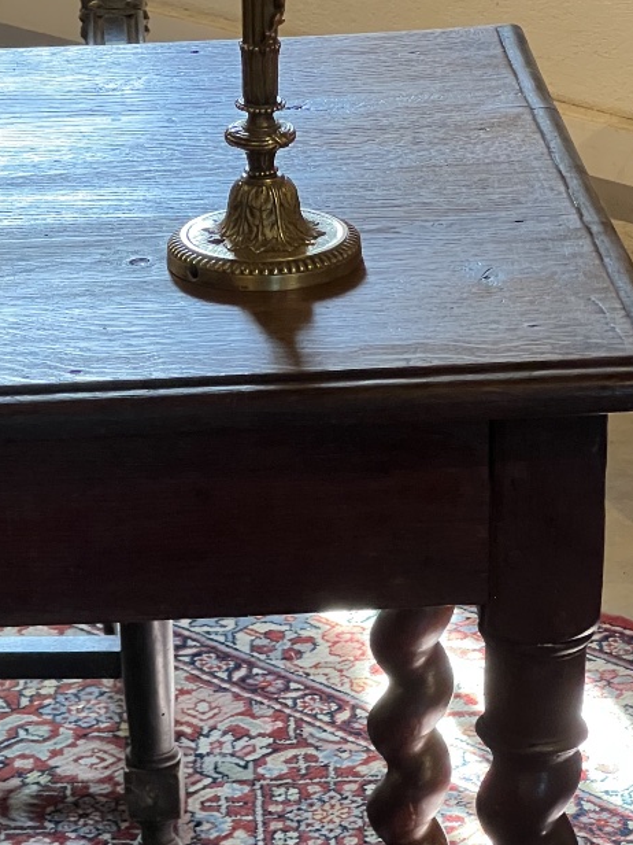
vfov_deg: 13.2
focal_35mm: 150
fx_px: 3657
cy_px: 527
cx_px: 63
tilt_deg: -24.6
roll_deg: +3.4
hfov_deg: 9.8
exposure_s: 1/50
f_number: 2.8
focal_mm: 9
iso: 250
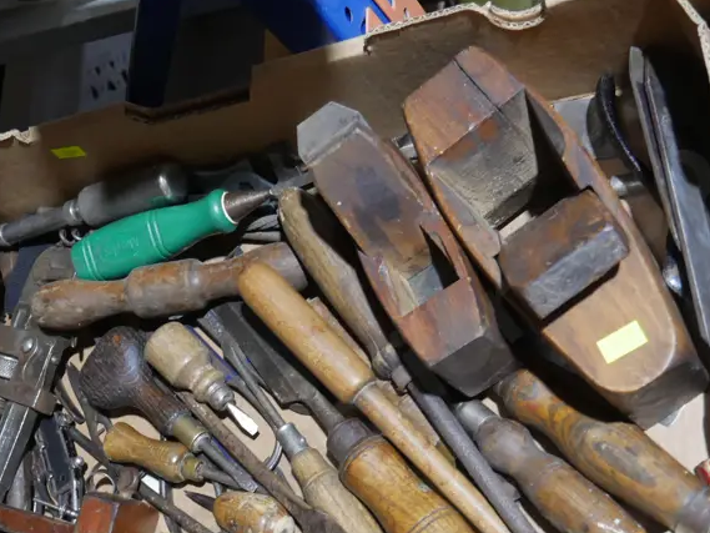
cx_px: 313
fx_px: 1108
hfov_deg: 35.5
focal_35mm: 54
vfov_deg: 26.3
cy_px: 456
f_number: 3.6
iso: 640
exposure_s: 1/60
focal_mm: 15
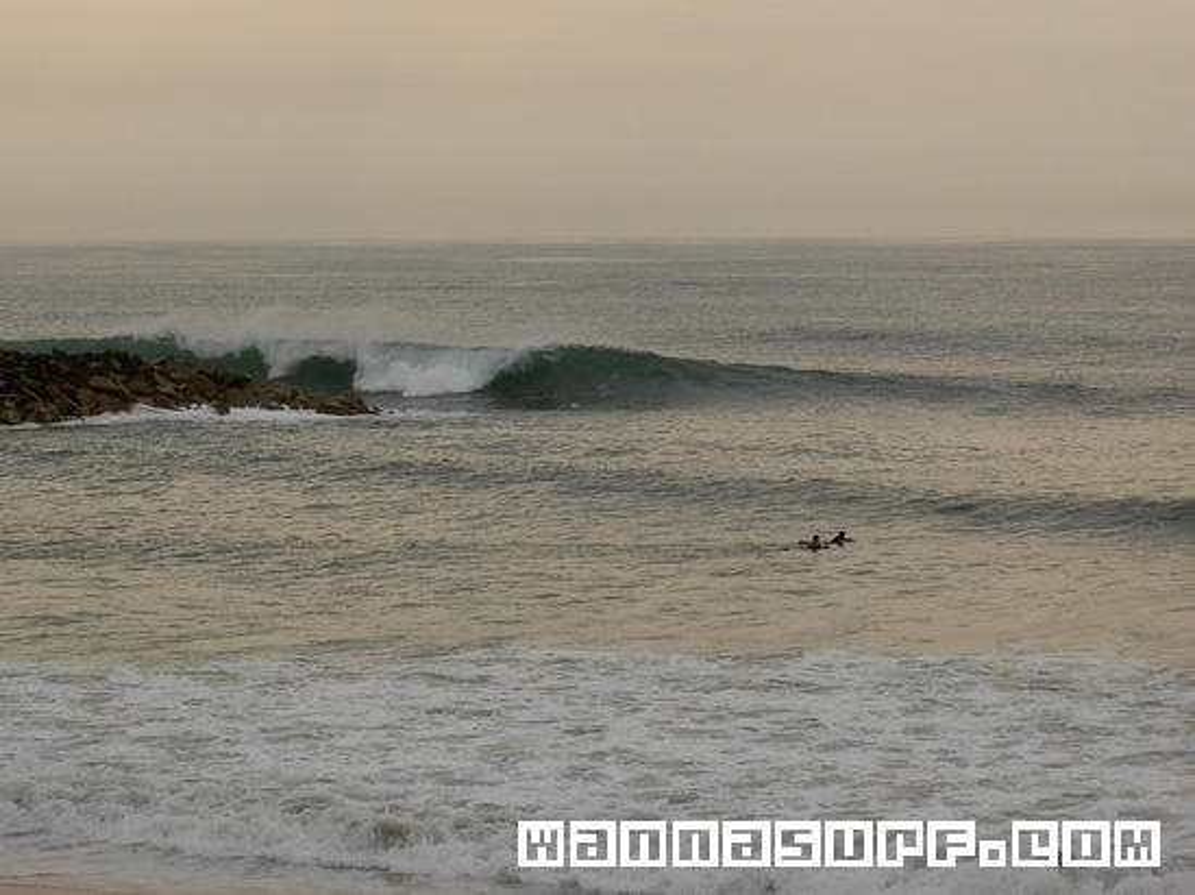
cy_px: 448
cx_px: 598
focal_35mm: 116
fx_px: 4002
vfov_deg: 12.8
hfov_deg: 17.0
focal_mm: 24
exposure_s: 1/385
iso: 100
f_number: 4.9
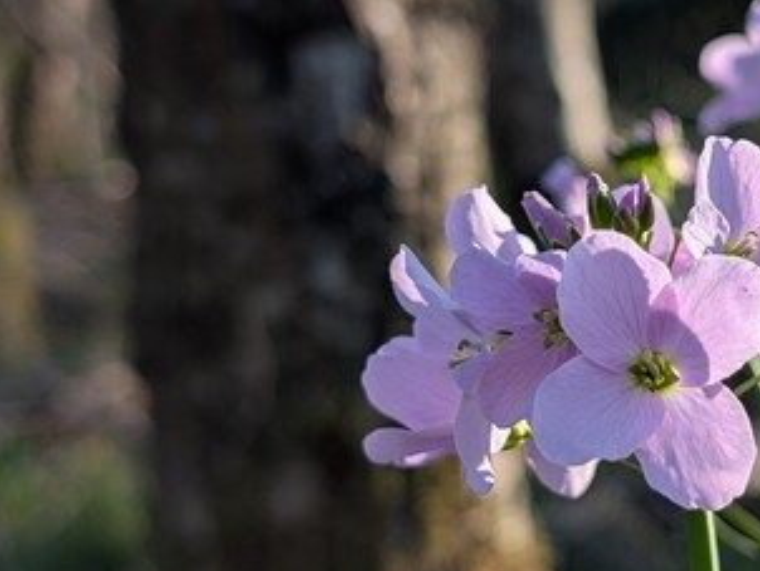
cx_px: 609
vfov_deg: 18.2
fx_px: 1780
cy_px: 309
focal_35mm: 81
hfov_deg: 23.7
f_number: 1.68
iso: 21
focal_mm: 6.9
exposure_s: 1/287
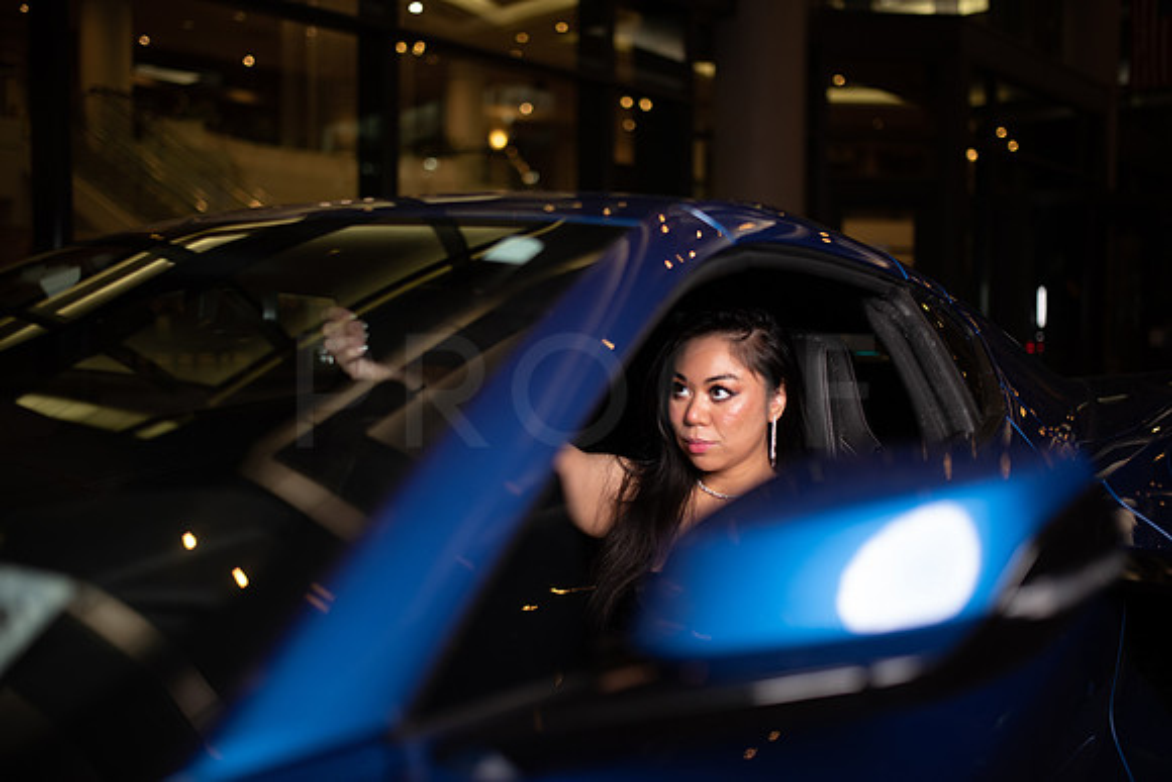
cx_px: 586
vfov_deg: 37.9
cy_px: 391
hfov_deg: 54.4
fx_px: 1140
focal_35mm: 35
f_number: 1.4
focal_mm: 35
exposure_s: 1/640
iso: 500
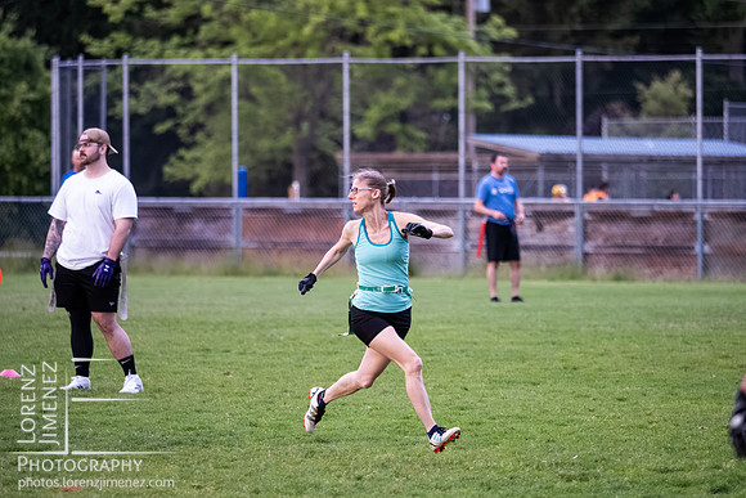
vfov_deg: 4.3
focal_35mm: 318
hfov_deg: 6.5
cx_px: 373
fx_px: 6591
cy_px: 249
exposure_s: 1/1250
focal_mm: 150
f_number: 2.8
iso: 3200
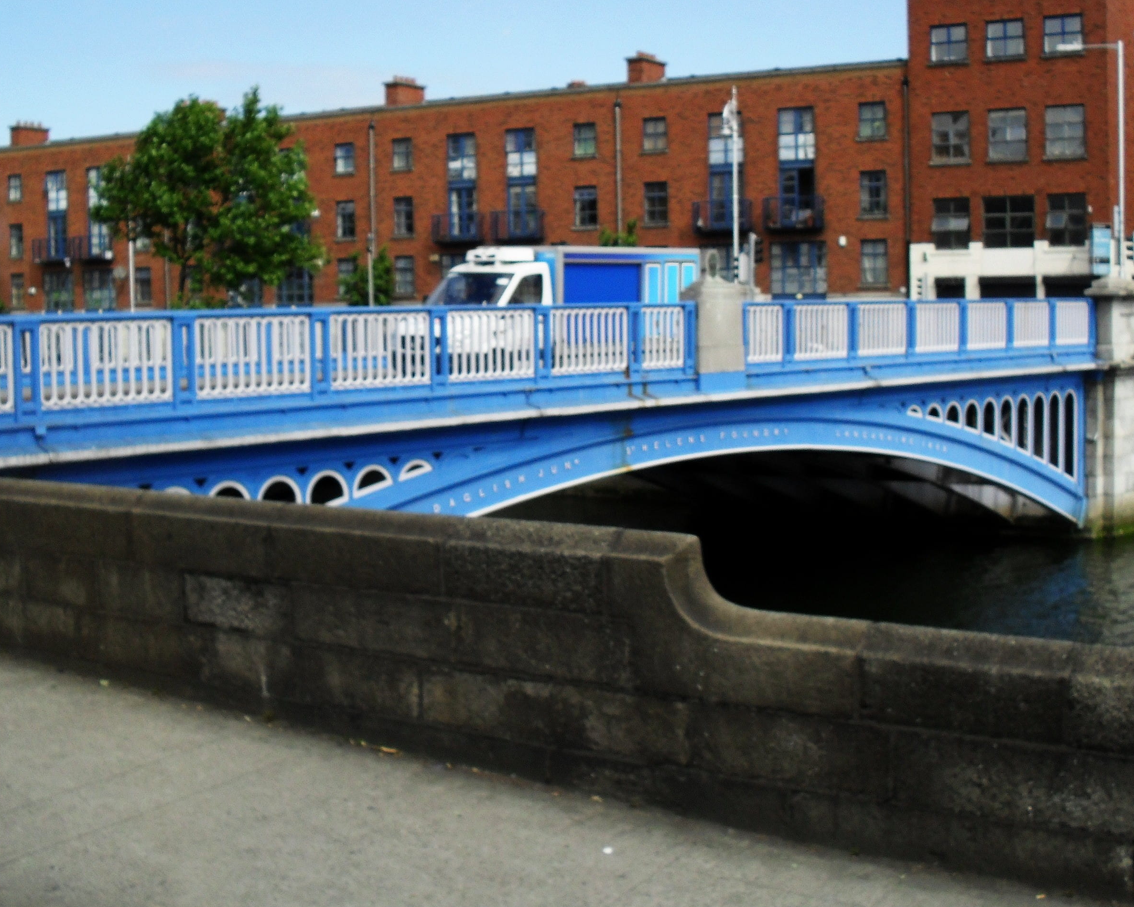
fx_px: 1577
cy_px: 397
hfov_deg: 39.5
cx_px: 613
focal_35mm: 47
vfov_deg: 32.0
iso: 100
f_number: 3.2
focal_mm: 6.3
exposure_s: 1/250
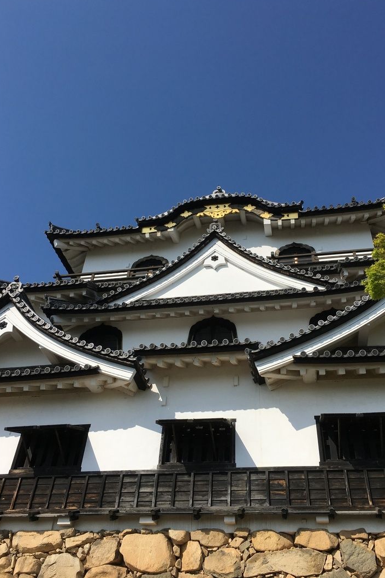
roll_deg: -2.8
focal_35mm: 31
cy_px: 281
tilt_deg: +41.4
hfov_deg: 42.3
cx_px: 206
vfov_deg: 60.3
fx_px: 497
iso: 25
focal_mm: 4.15
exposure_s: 1/2564
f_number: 2.2
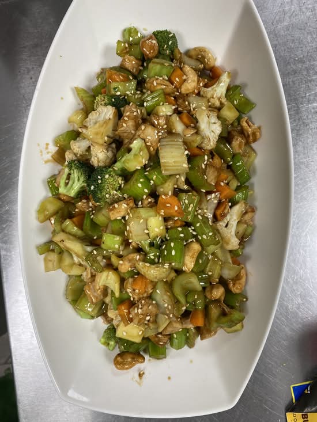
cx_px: 158
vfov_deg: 67.3
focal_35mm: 26
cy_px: 211
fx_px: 317
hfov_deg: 53.1
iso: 64
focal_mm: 4.25
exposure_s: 1/60
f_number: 1.8
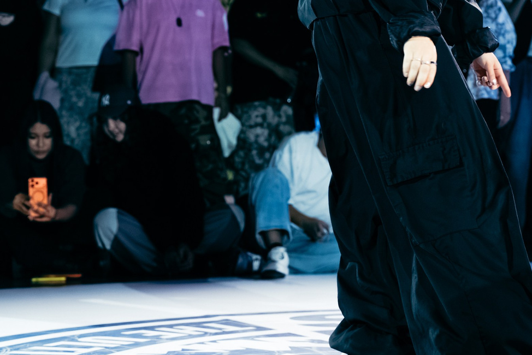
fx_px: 1670
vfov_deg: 12.0
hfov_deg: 18.1
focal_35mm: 113
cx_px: 338
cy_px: 35
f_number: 2.8
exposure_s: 1/800
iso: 3200
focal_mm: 43
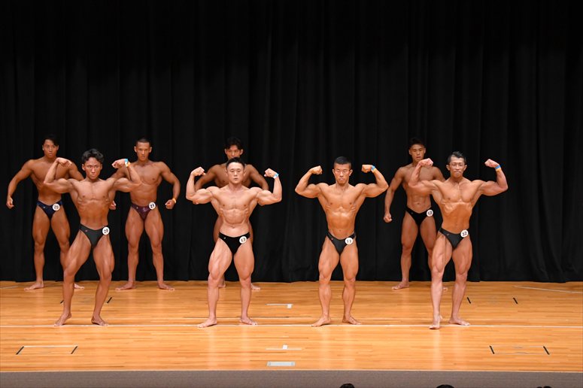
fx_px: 2379
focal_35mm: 147
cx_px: 292
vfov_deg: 9.3
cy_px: 194
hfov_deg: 14.0
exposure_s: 1/400
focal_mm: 98
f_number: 5.6
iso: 4000
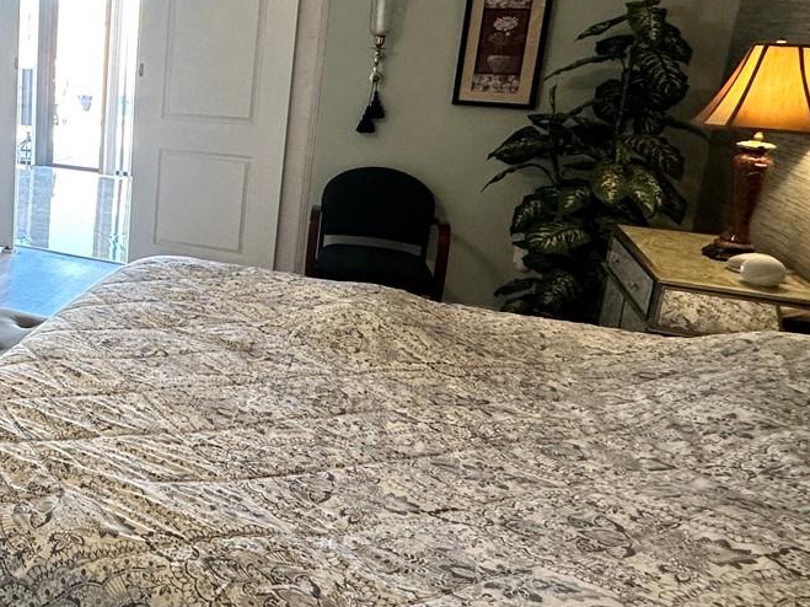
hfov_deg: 43.8
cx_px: -47
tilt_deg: -11.4
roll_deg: -1.4
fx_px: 795
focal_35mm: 34
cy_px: 174
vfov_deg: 40.9
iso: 250
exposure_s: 1/120
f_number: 2.2
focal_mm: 2.22
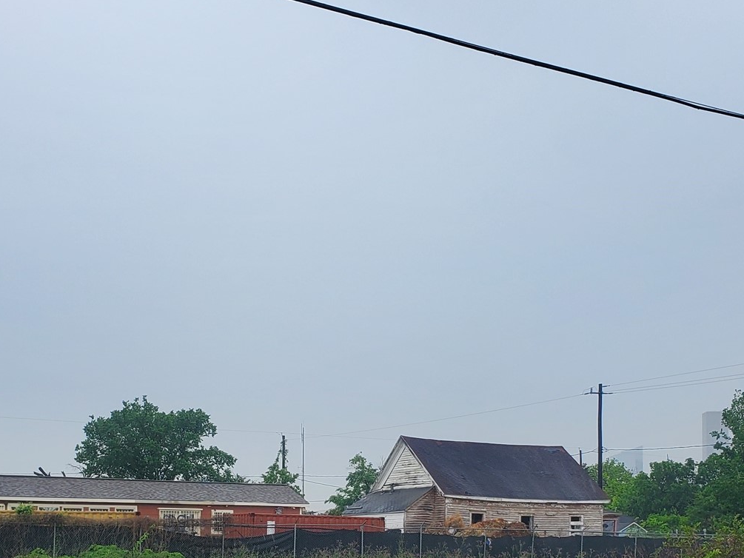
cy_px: 483
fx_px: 1139
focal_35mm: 53
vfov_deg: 26.8
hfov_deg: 36.2
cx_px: 347
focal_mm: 4.3
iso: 50
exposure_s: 1/494
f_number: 2.4
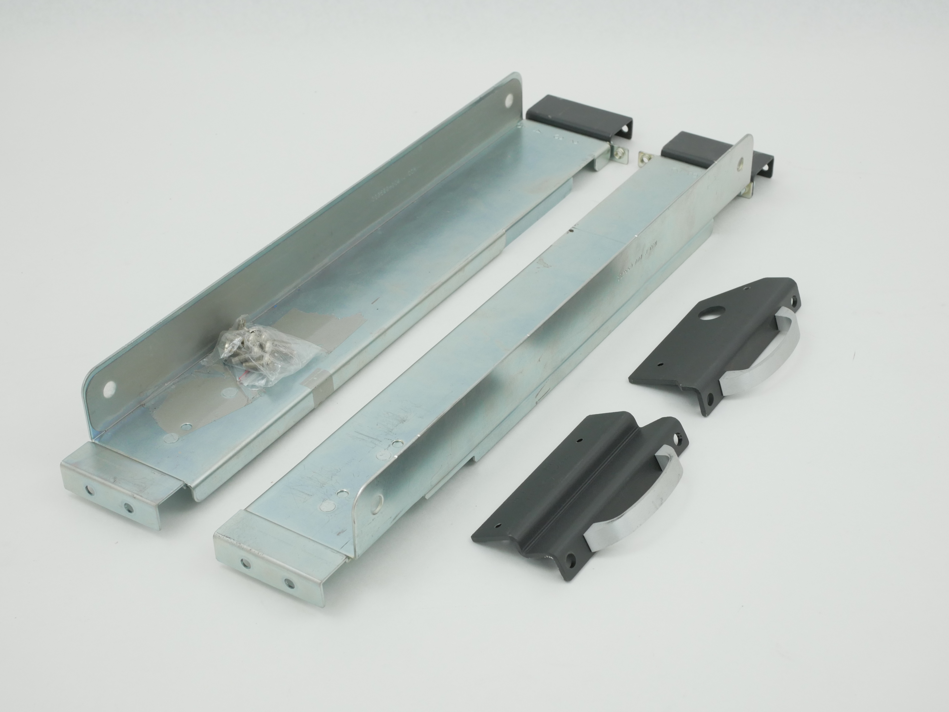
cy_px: 356
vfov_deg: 24.4
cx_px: 474
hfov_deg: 32.2
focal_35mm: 60
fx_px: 1646
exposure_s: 1/160
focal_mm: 30
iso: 800
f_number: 6.3
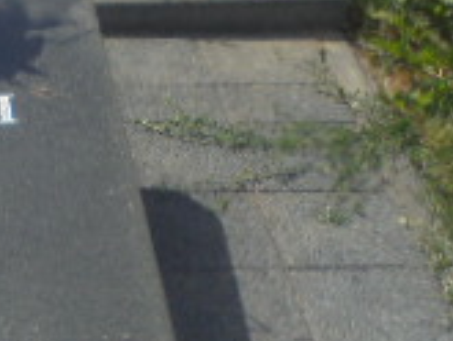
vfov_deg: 10.9
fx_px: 1729
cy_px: 470
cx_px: -11
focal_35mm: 132
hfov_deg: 14.7
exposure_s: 1/125
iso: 100
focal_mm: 6.1
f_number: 12.5
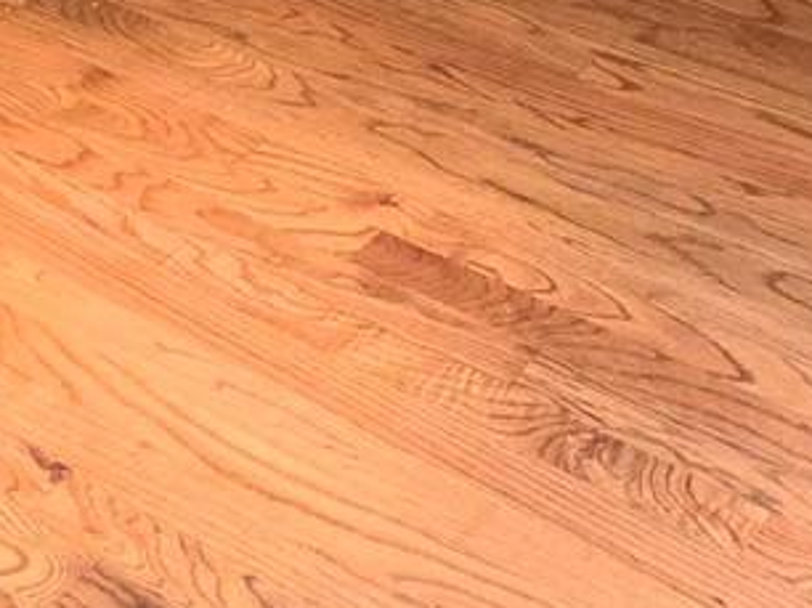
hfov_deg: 27.4
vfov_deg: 18.0
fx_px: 1594
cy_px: -422
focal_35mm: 68
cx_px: 762
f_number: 2.2
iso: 400
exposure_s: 1/60
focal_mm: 2.2
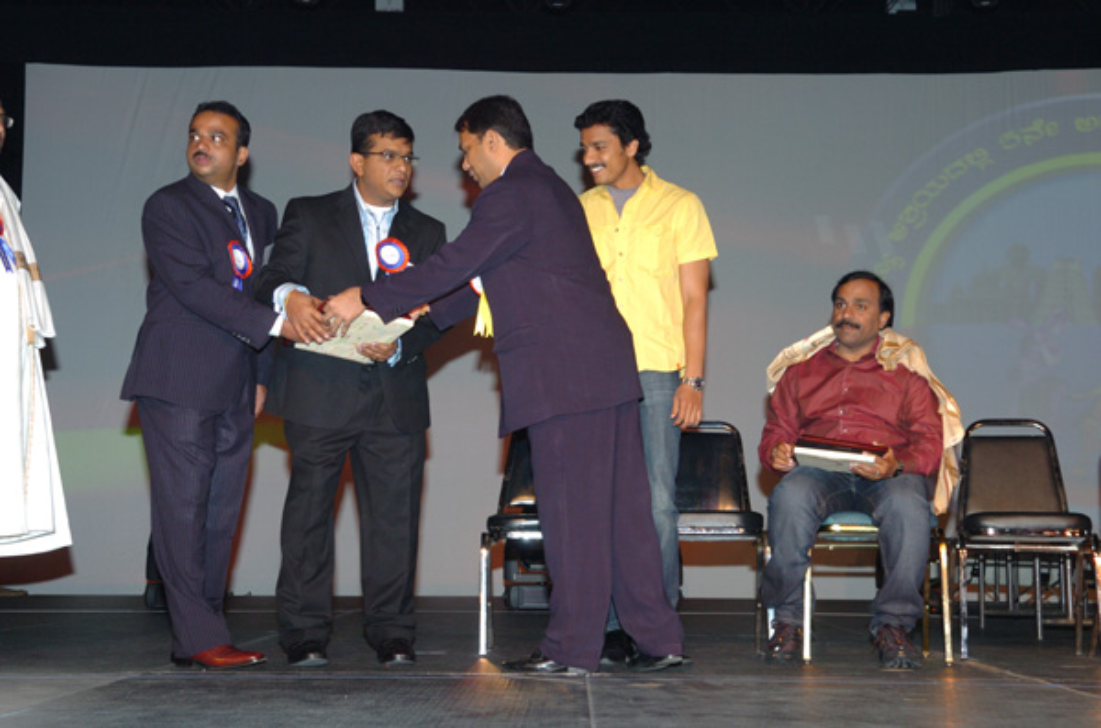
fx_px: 1739
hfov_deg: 35.1
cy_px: 364
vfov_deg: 23.7
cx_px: 550
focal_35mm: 57
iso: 400
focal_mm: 38
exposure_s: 1/50
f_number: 4
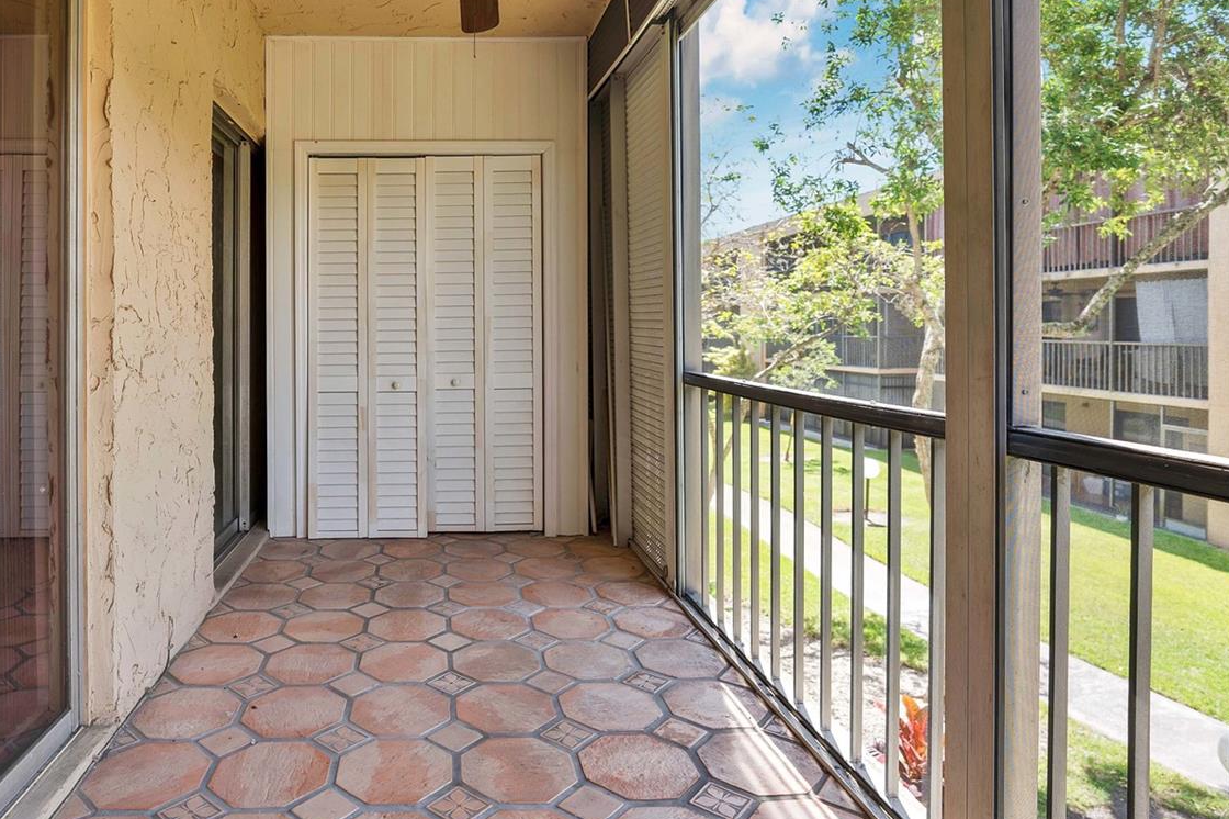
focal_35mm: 20
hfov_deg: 80.9
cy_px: 330
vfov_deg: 61.4
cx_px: 399
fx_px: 683
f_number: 4
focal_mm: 14
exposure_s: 1/60
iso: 100
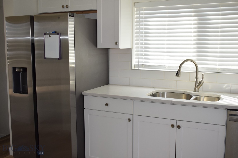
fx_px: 278
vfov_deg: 31.9
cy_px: 79
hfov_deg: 46.4
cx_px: 119
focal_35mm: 42
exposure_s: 1/125
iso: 500
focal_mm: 28
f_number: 5.6
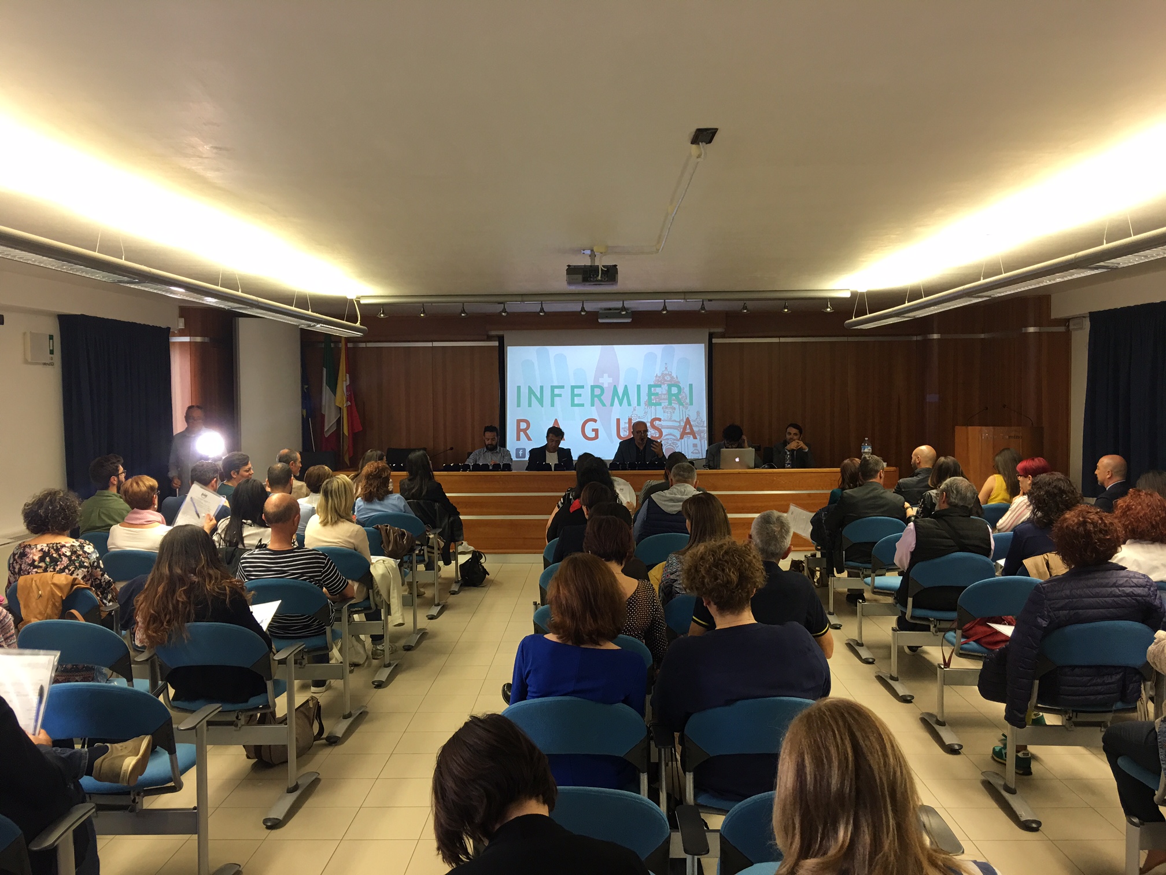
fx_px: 977
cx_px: 583
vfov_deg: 48.2
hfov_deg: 61.7
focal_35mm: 29
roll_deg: +0.4
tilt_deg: -2.2
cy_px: 438
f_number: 2.2
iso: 40
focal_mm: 4.15
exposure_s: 1/33
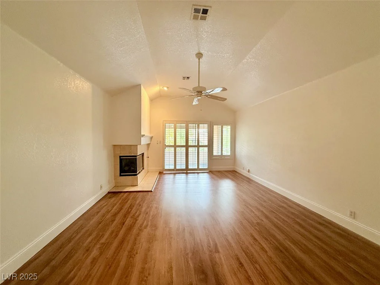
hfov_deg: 102.1
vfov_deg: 85.7
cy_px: 142
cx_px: 190
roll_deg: -1.1
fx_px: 154
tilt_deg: -1.3
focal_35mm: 14
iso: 250
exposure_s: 1/60
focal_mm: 2.22
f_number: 2.2
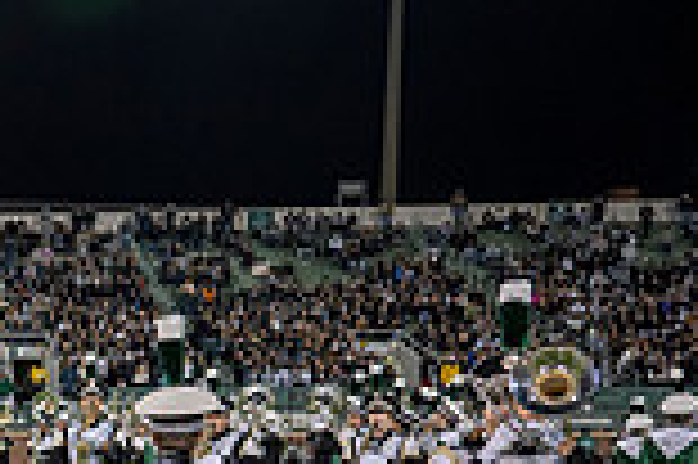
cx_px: -567
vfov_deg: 14.8
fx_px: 1743
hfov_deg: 17.9
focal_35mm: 90
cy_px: 525
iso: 1250
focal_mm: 24
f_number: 3.2
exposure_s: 1/500
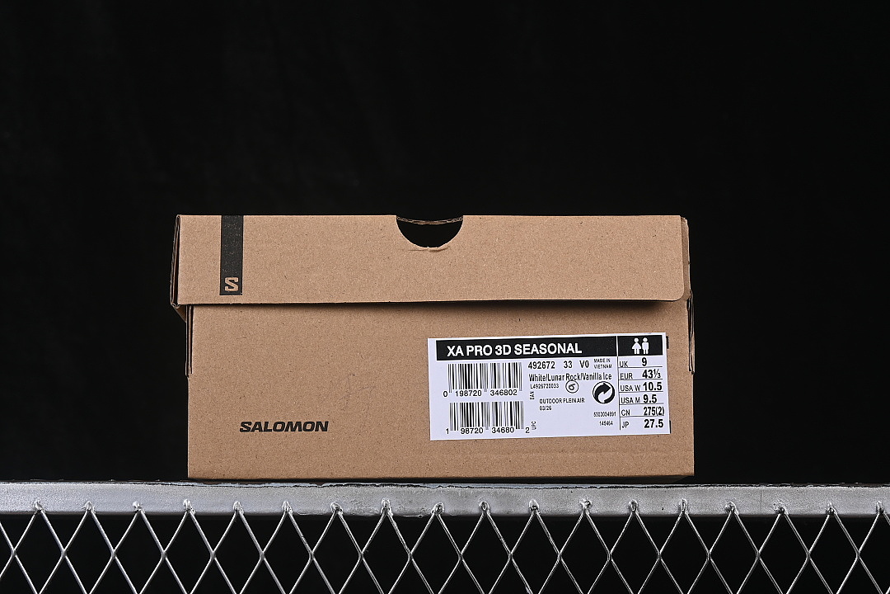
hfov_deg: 27.0
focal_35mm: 75
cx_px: 445
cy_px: 297
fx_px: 1854
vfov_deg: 18.2
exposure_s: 1/80
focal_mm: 50
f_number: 8
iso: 160
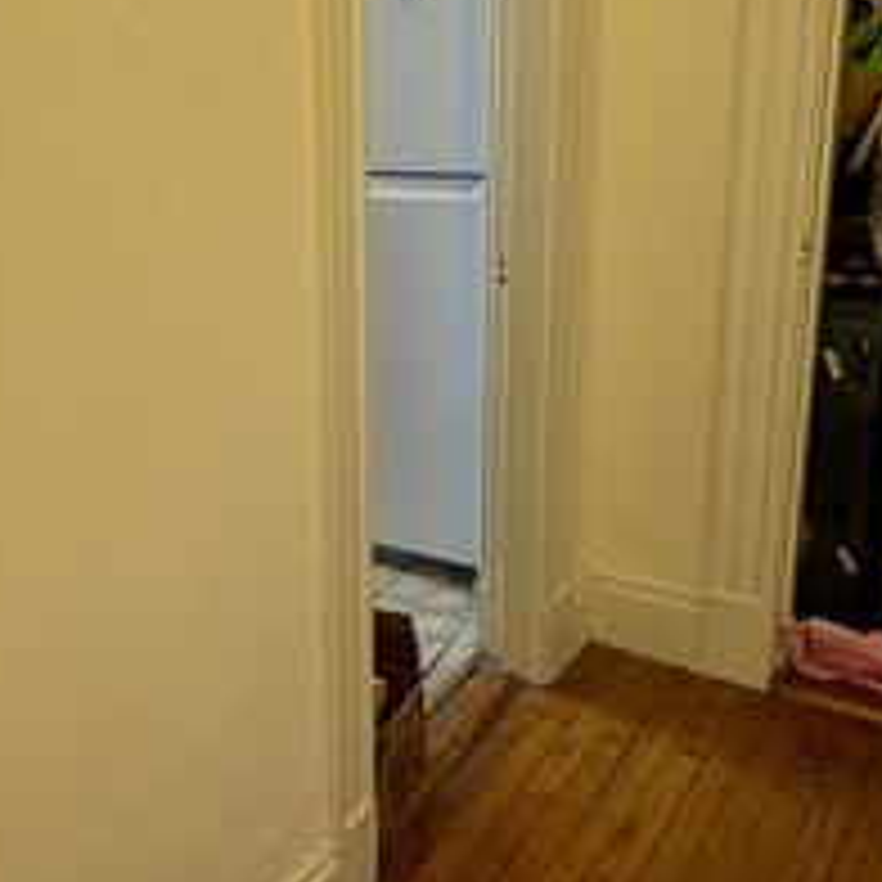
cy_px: 297
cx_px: 65
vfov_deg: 39.6
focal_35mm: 42
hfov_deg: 37.1
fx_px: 1211
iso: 200
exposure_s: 1/120
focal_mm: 2.22
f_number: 2.2
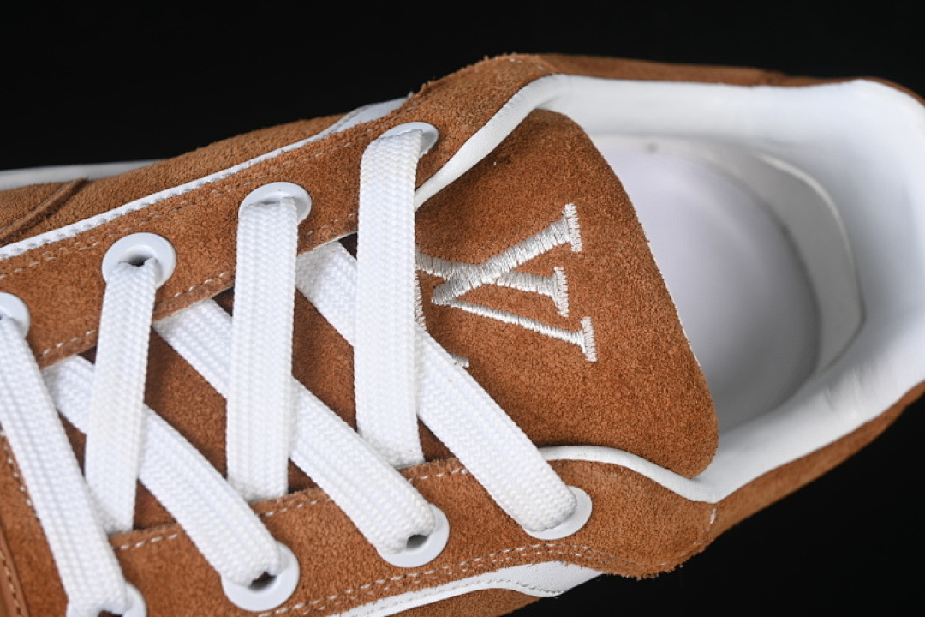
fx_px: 1927
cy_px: 308
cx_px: 462
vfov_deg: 18.2
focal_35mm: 75
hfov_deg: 27.0
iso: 160
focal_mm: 50
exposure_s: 1/60
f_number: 6.3
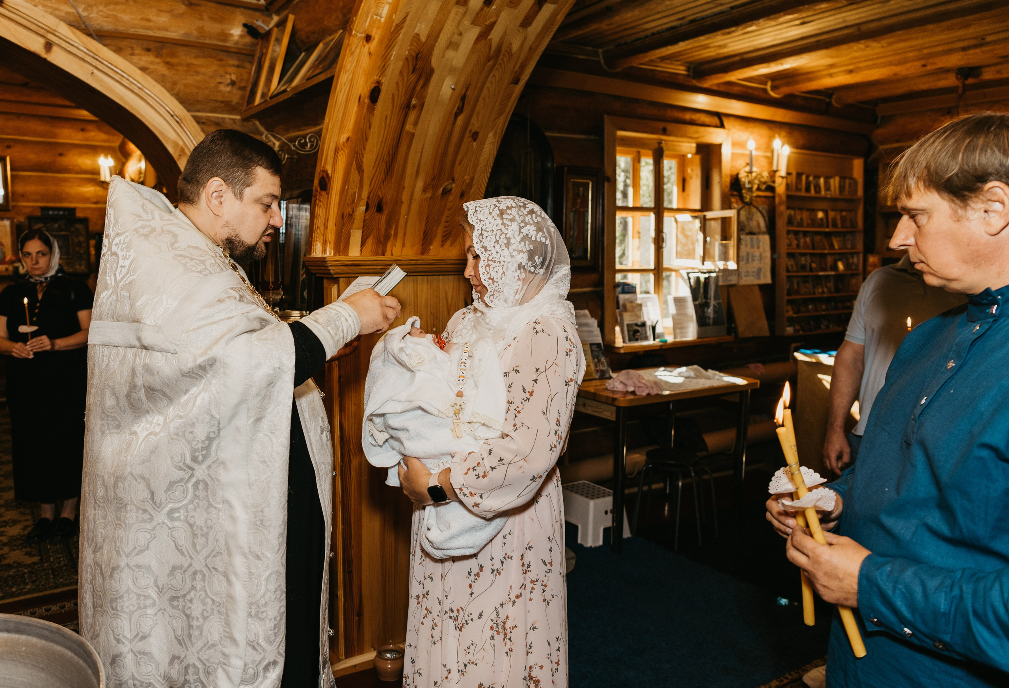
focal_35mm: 26
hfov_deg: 69.2
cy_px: 342
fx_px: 730
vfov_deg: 50.5
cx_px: 475
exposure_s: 1/160
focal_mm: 24
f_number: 3.5
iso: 320
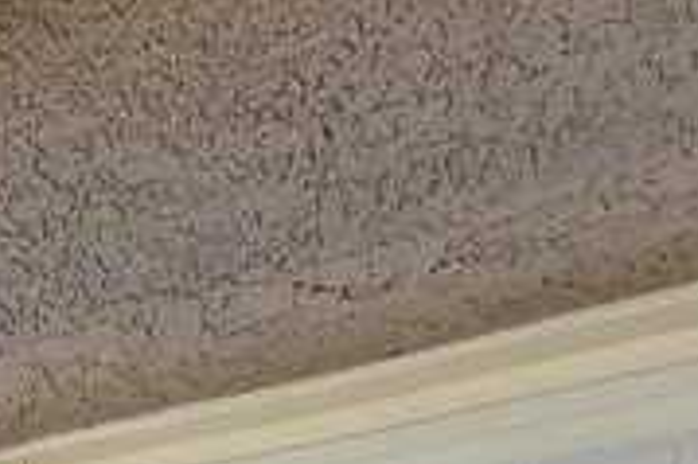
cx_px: -175
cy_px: 1209
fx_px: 2654
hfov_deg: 14.4
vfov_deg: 8.8
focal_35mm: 137
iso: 80
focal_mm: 5.4
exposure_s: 1/2715
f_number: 1.8
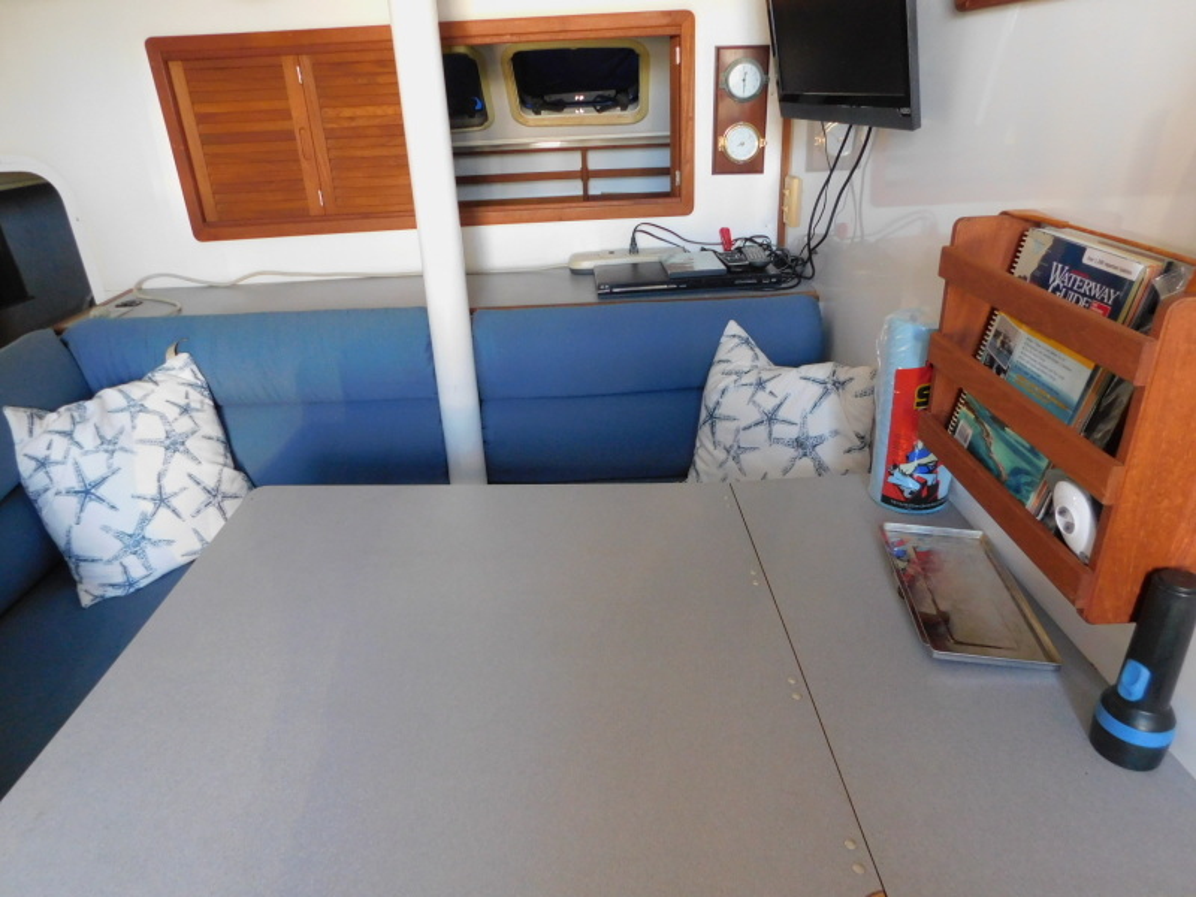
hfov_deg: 73.9
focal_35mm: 23
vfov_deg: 58.9
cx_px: 598
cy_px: 448
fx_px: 795
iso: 400
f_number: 3
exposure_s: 1/20
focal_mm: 4
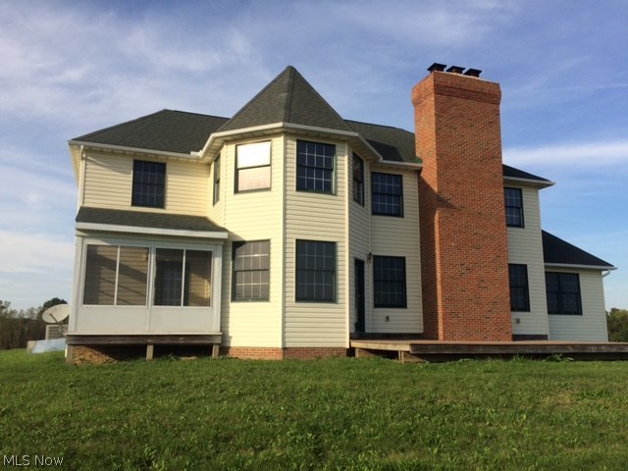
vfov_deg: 48.2
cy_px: 236
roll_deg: +1.8
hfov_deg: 61.7
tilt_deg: +8.6
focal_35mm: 29
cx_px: 314
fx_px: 526
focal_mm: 4.15
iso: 32
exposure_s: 1/1368
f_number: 2.2
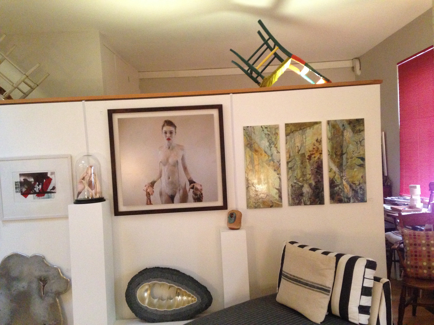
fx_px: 414
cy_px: 162
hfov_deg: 55.4
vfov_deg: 42.9
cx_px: 217
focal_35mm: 33
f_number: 2.4
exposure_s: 1/15
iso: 500
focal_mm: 4.12
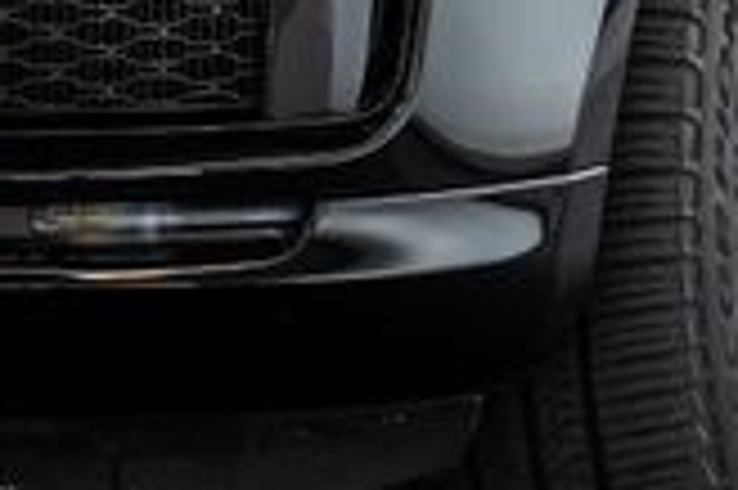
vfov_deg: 4.5
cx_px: 27
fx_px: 6205
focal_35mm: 303
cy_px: -433
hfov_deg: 6.8
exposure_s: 1/50
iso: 640
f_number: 5
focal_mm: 45
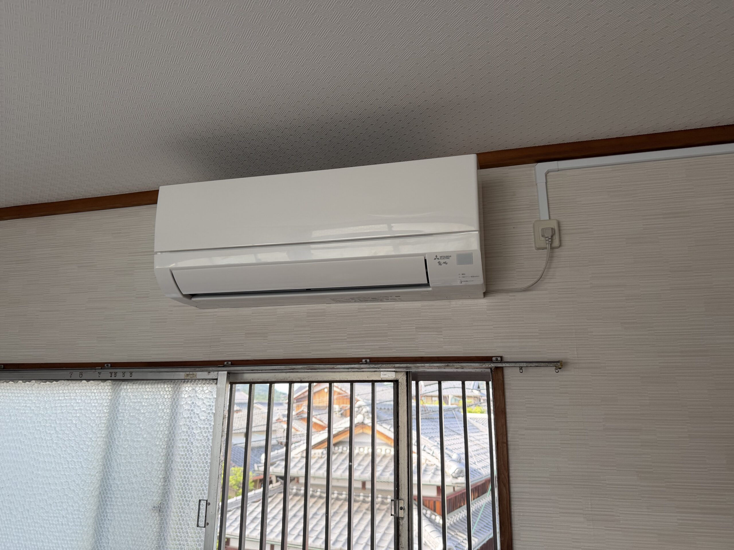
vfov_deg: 56.8
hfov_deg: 71.6
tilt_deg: +14.6
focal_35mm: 24
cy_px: 275
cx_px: 367
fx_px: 509
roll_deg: -0.3
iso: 100
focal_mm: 6.76
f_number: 1.78
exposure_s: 1/183
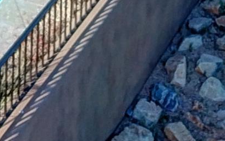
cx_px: -67
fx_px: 1239
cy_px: -293
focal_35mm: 202
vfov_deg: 6.0
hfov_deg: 10.2
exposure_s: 1/464
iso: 100
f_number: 2.2
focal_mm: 4.7
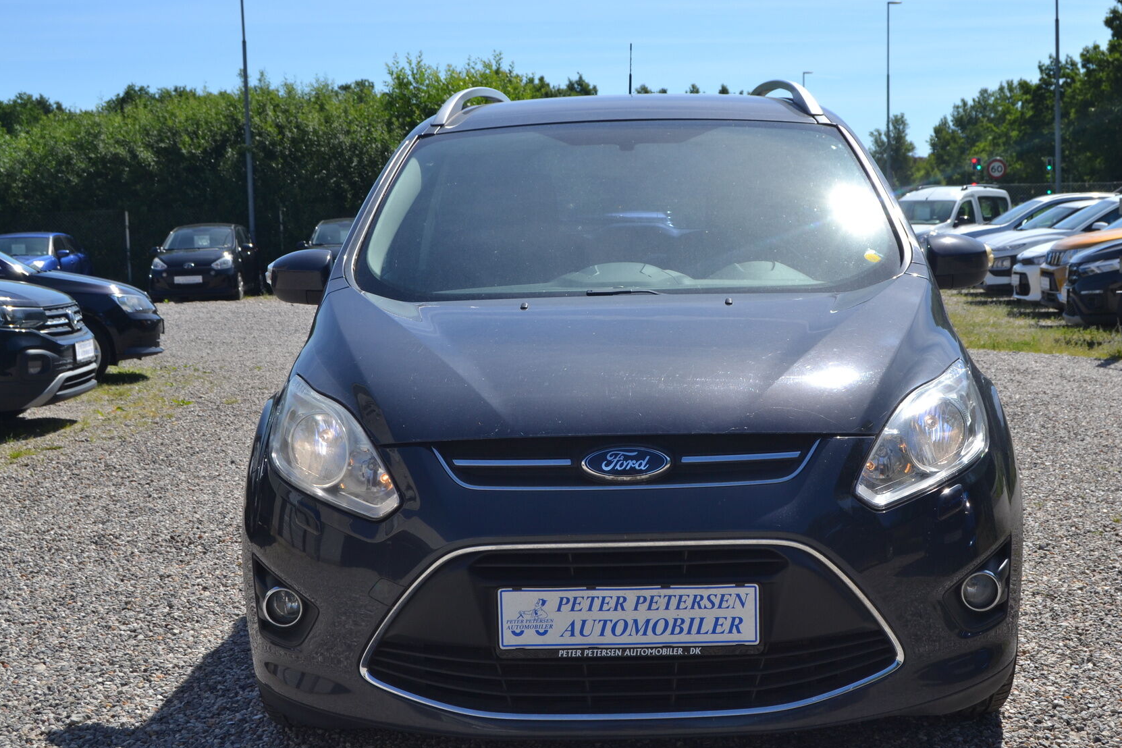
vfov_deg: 26.0
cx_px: 624
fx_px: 1621
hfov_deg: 38.1
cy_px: 388
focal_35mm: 52
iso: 100
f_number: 9
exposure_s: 1/320
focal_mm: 30
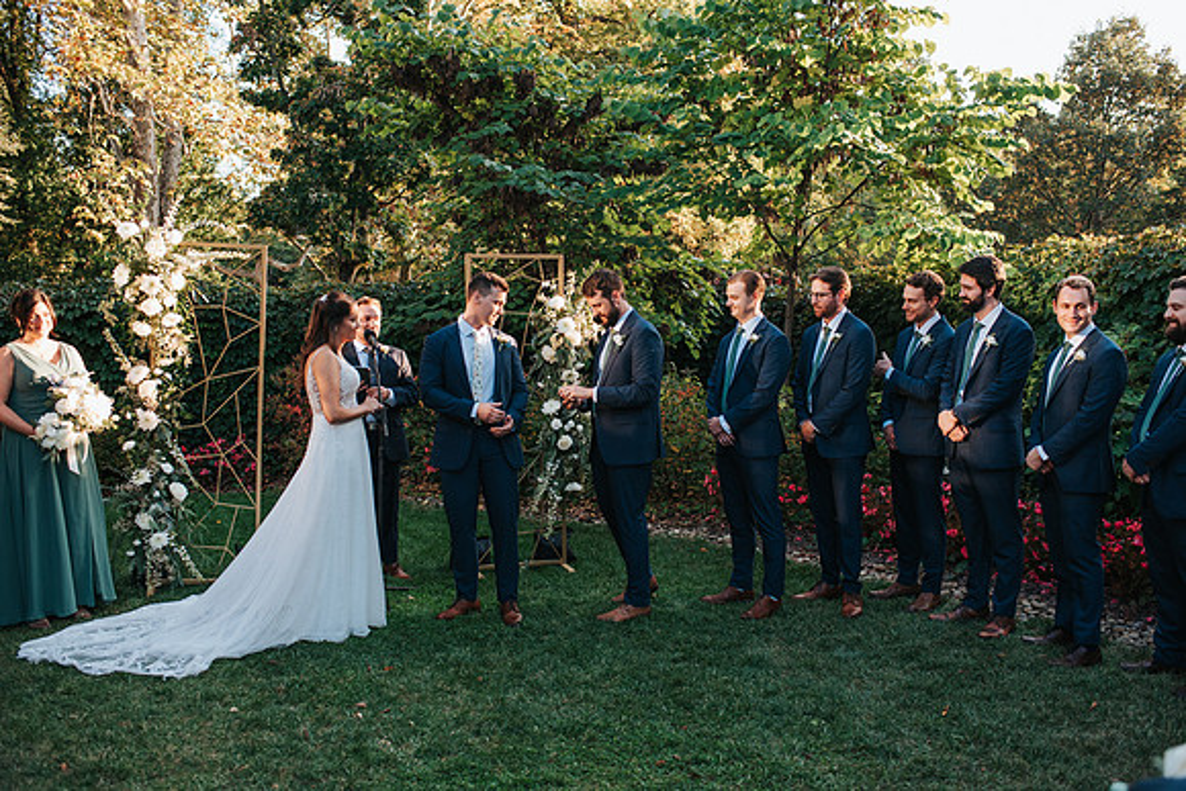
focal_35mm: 35
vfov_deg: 37.9
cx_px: 593
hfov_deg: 54.4
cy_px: 396
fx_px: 1153
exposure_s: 1/800
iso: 1000
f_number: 3.2
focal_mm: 35
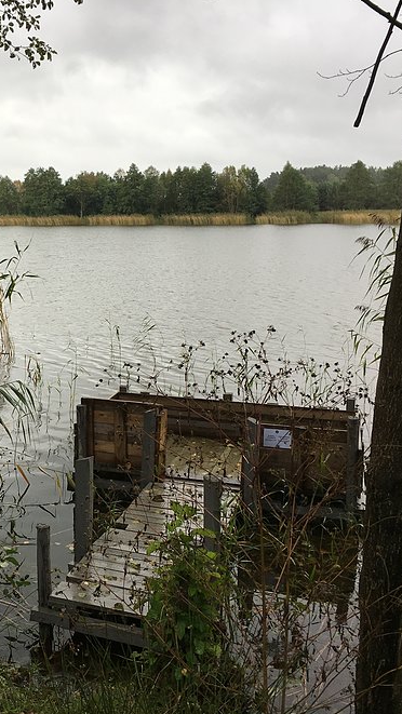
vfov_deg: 47.4
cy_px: 360
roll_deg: -0.4
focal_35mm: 43
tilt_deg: -9.8
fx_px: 815
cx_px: 14
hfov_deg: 26.5
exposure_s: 1/214
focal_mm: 4.15
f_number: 2.2
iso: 25
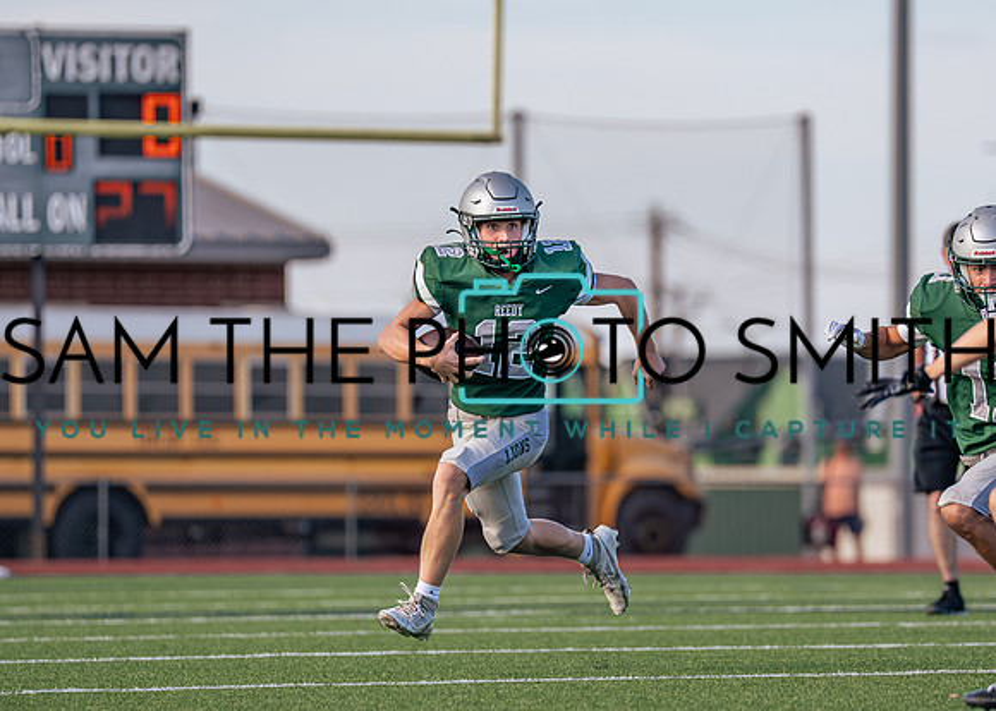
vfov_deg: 4.1
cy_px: 418
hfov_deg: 5.8
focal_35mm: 349
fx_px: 9882
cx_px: 626
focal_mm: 200
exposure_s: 1/2500
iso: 250
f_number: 2.8
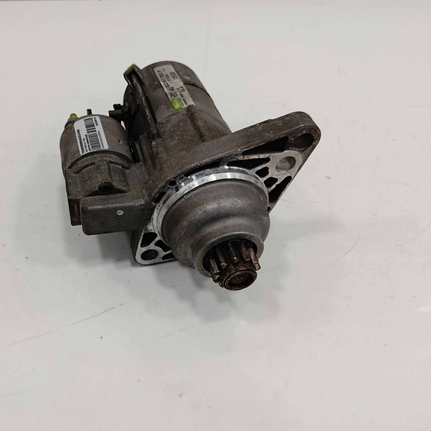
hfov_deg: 54.5
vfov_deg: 55.6
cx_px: 142
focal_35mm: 29
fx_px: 409
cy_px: 211
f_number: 1.7
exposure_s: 1/100
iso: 909
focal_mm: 5.24
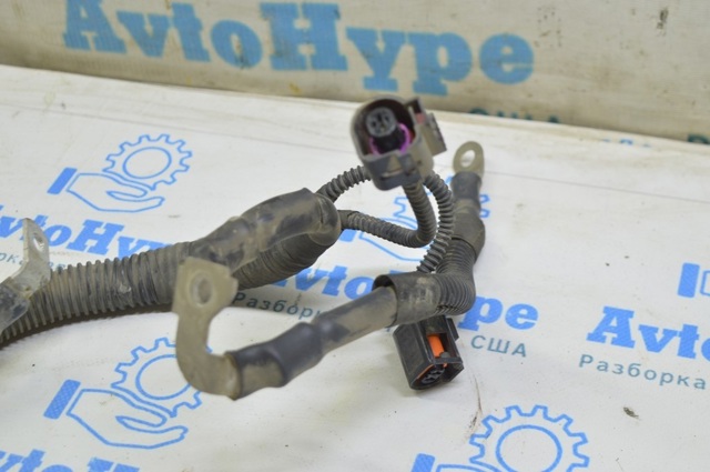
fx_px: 1182
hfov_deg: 33.4
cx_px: 355
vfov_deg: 22.6
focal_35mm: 60
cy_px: 236
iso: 400
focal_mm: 40
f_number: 5.6
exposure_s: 1/20
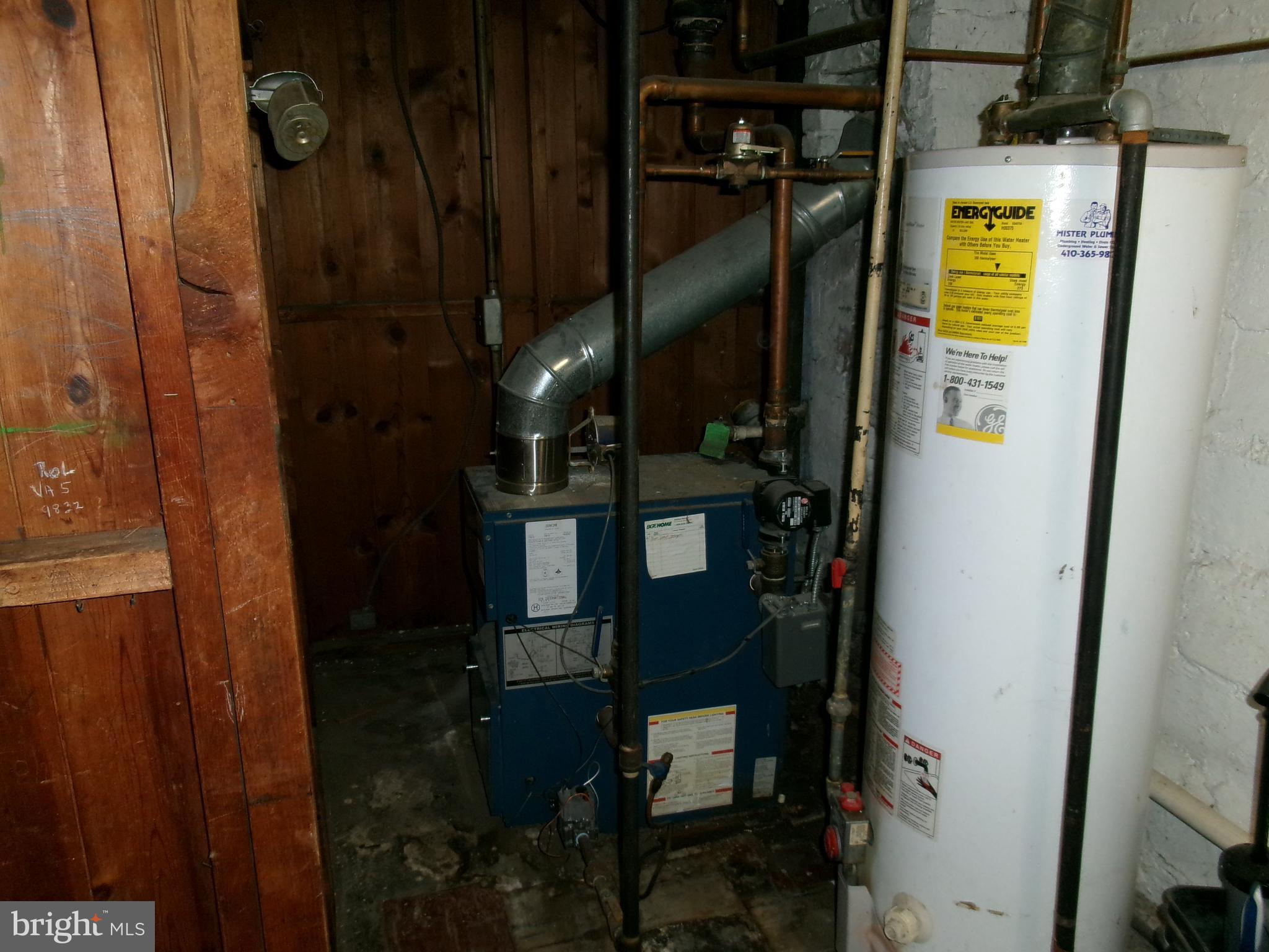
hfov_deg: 63.4
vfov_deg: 49.7
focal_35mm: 28
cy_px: 476
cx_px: 634
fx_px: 1026
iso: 250
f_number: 3.9
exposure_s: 1/34
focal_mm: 5.1
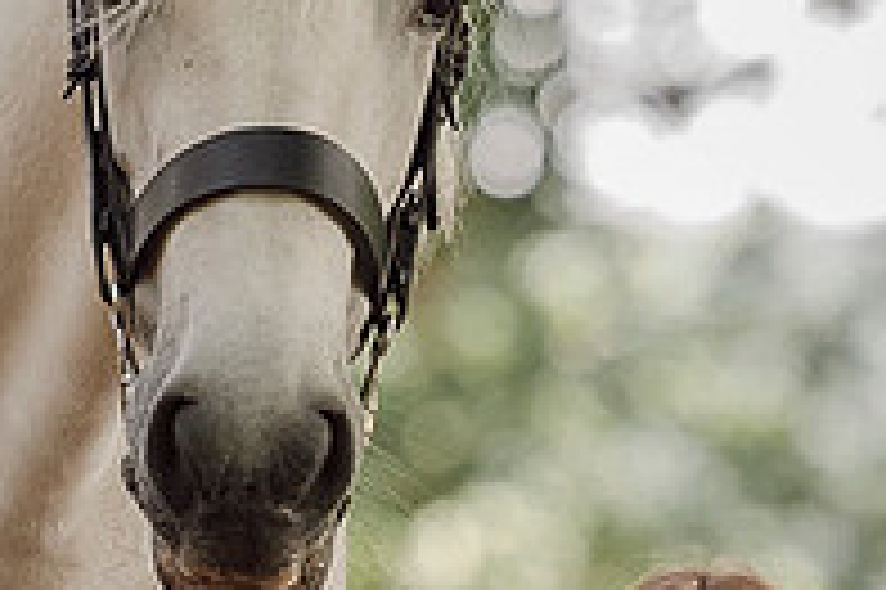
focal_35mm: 1117
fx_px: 27467
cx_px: 702
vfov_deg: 1.2
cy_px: 730
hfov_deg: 1.8
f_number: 3.5
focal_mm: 200
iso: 2500
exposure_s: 1/1000
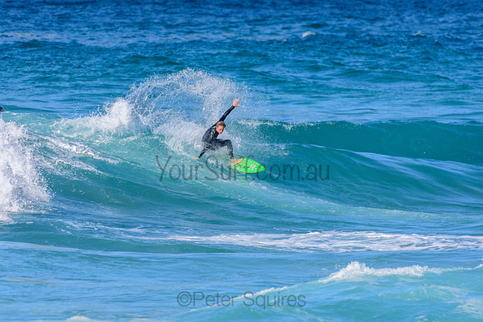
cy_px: 161
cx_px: 242
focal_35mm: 750
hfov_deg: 2.7
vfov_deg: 1.8
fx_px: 10064
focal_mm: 500
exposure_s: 1/2000
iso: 320
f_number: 5.6
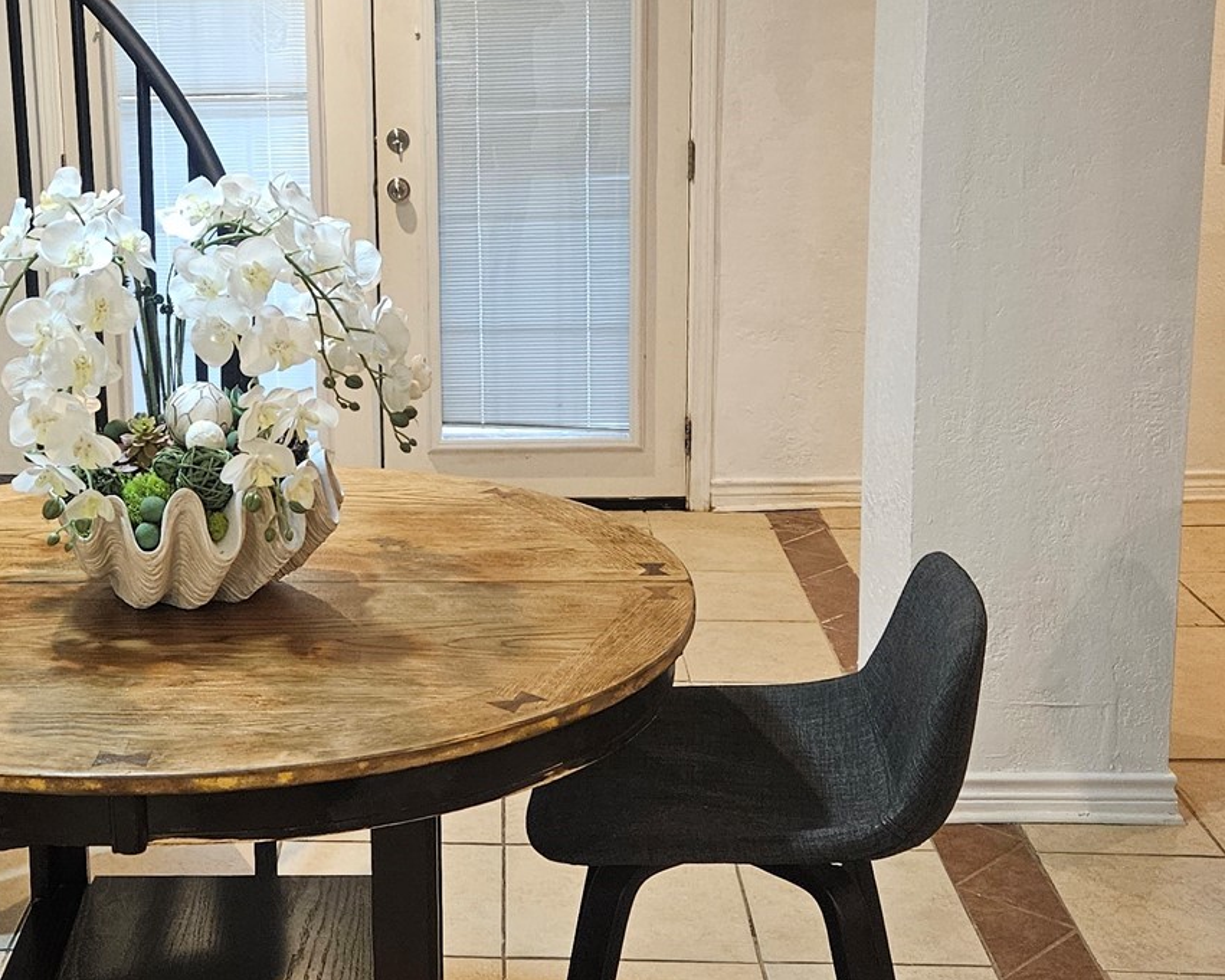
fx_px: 1958
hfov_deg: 34.1
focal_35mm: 54
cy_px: 387
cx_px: 317
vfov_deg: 28.0
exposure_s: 1/120
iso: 500
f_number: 1.8
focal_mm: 5.4
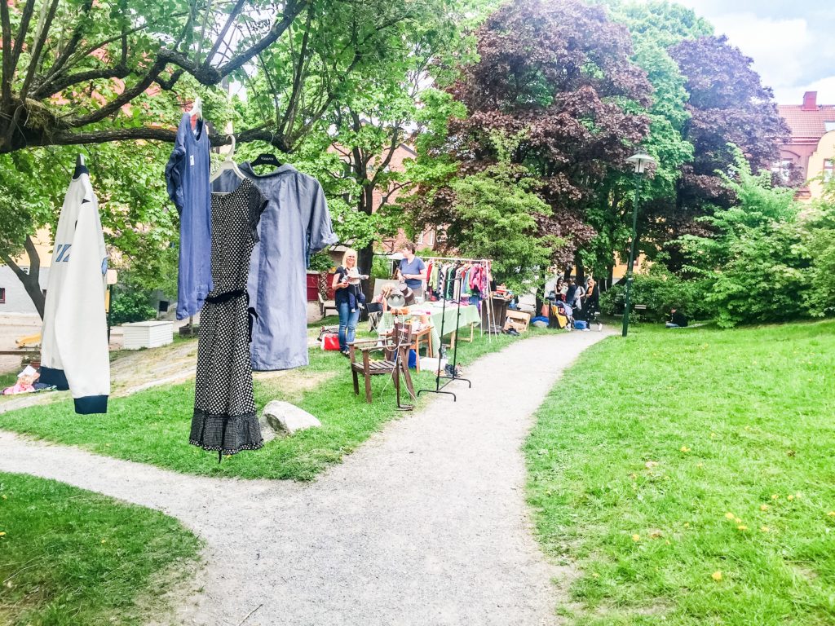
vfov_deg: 48.2
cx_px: 418
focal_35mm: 29
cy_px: 313
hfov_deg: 61.7
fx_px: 700
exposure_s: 1/465
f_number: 2.2
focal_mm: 4.15
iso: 32
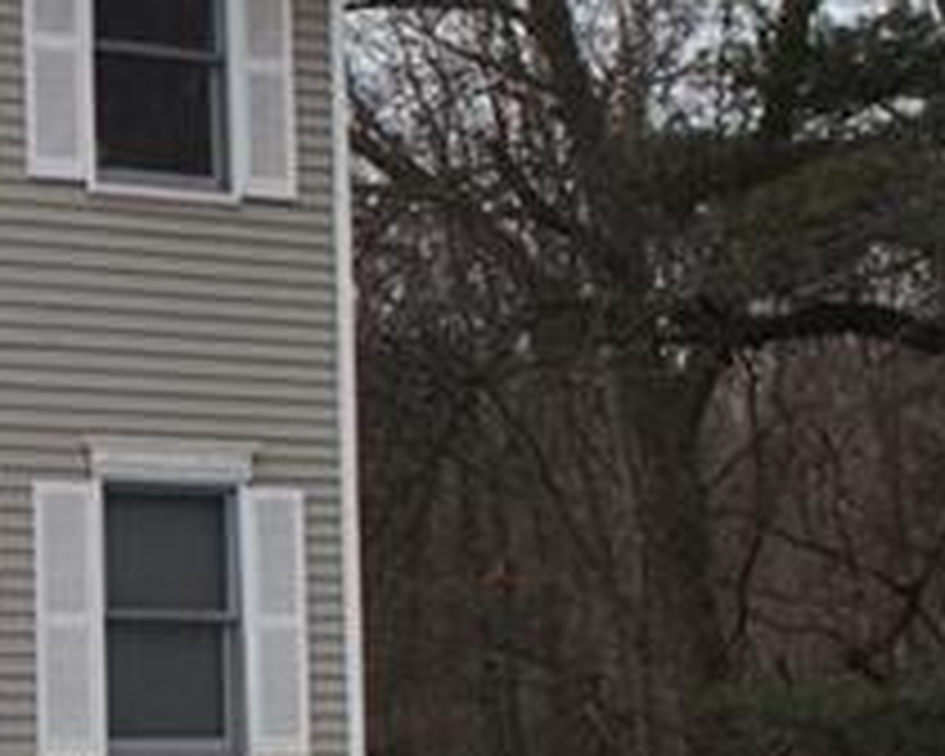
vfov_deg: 12.4
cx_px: -684
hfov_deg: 14.0
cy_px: 533
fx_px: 3468
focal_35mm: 124
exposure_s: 1/160
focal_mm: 18
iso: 100
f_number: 6.3
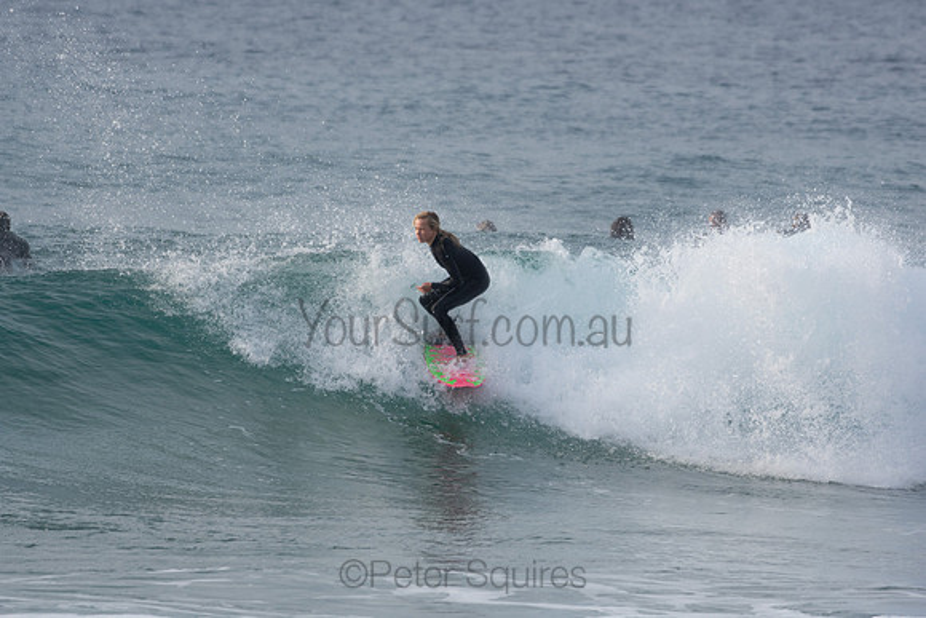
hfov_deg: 4.3
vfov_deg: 2.9
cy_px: 309
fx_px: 12349
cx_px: 463
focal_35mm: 480
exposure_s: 1/1600
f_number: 5.6
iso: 400
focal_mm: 320
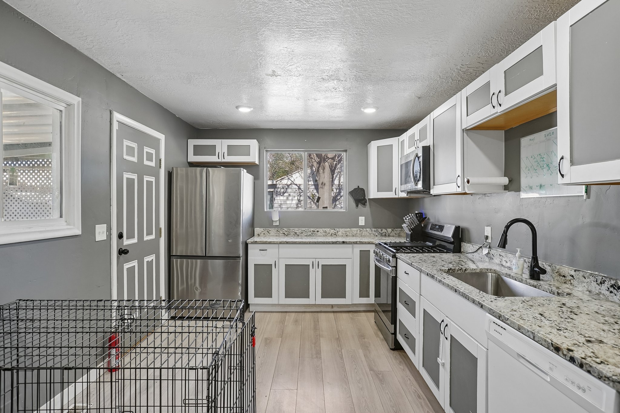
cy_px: 206
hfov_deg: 86.9
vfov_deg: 64.5
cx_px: 310
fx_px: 327
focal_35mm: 19
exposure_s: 1/25
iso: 400
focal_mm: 19
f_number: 8
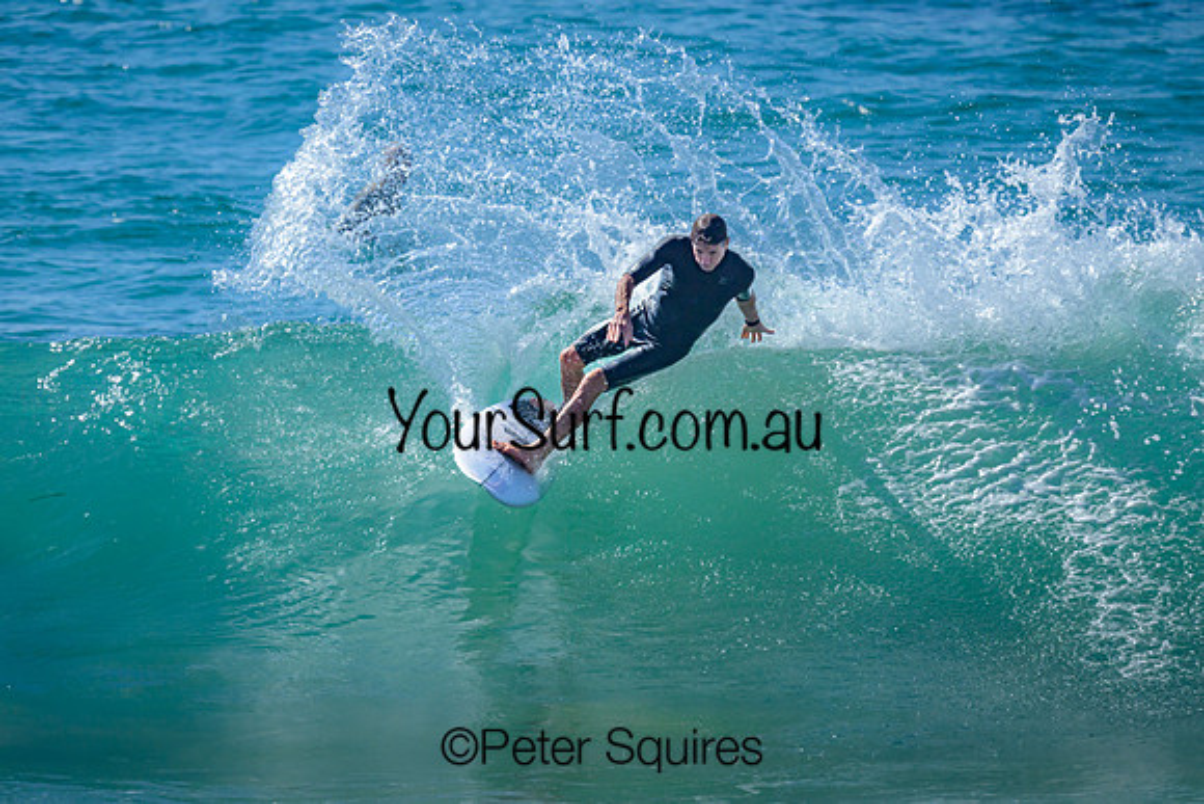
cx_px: 510
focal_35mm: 1101
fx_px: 36825
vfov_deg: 1.2
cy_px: 341
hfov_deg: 1.9
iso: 360
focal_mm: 800
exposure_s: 1/3200
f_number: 6.3
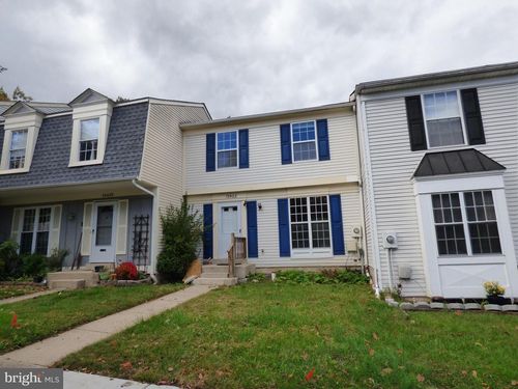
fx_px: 299
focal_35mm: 20
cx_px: 259
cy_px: 194
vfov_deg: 66.0
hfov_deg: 81.7
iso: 200
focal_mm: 3.58
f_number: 2.8
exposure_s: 1/1300
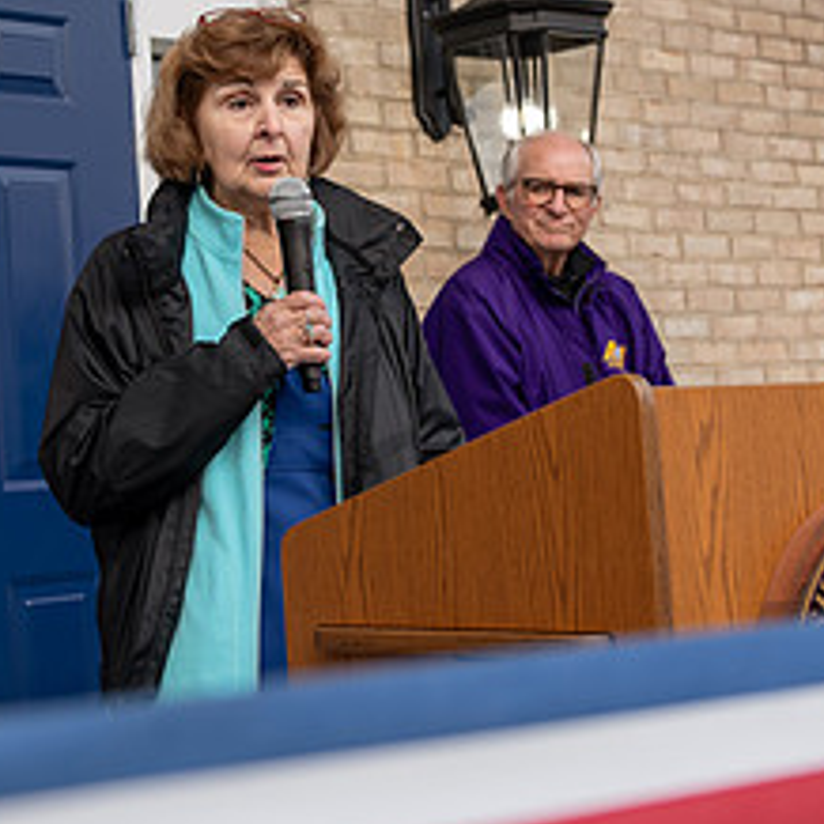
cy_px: 214
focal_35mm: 86
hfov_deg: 20.1
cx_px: 253
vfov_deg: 20.0
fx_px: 2316
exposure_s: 1/320
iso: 160
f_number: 3.5
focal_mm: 38
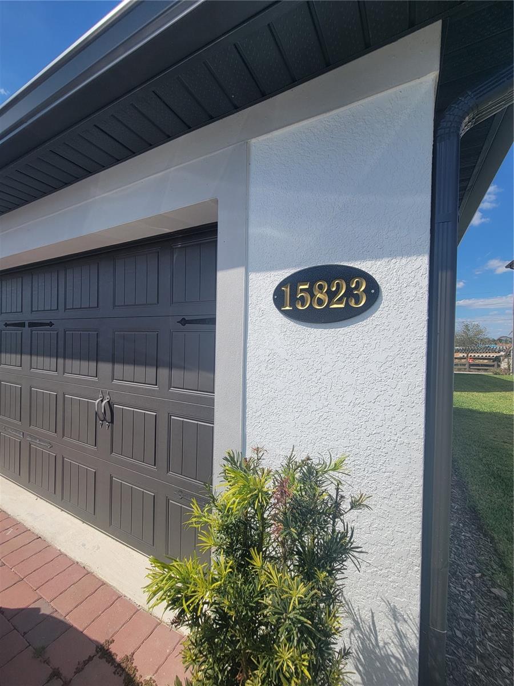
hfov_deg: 89.9
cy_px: 343
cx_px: 257
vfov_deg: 106.2
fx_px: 257
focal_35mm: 13
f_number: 2.2
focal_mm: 2.2
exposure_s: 1/2289
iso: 50
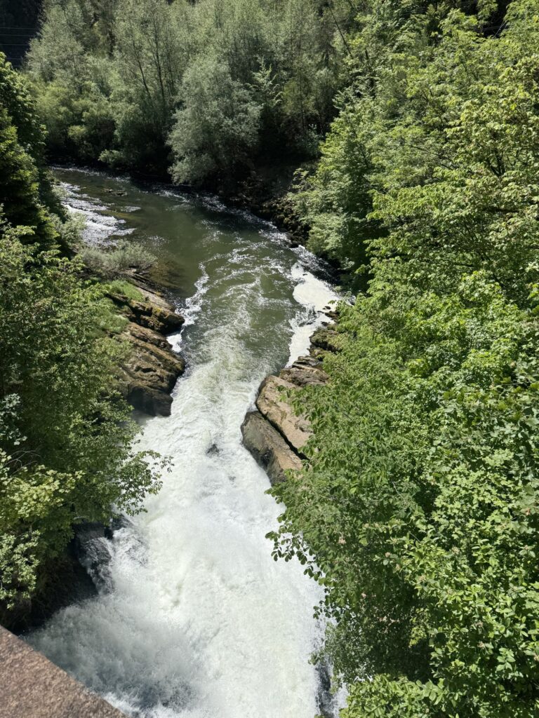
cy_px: 359
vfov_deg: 71.6
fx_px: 498
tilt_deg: -35.0
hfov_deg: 56.8
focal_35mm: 24
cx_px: 270
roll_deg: -3.2
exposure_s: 1/7353
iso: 80
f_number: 1.78
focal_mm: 6.76
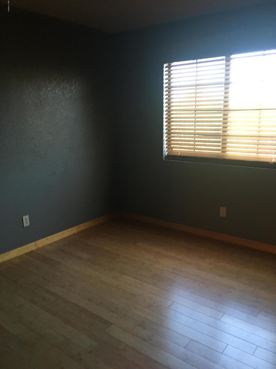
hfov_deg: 48.2
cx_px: 138
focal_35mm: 29
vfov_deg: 61.7
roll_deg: +1.3
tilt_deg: -12.1
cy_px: 184
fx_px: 308
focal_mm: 4.15
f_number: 2.2
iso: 160
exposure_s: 1/30
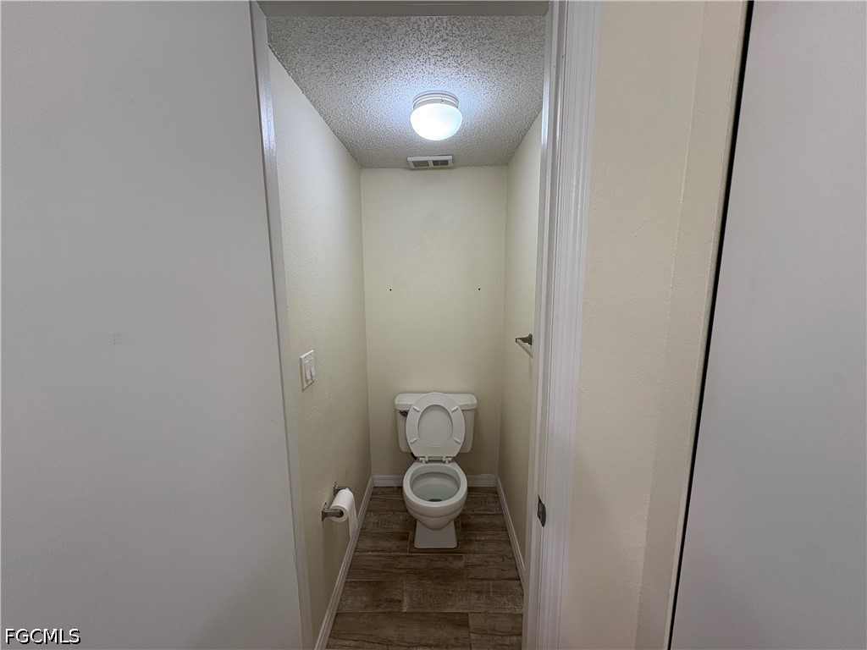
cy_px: 325
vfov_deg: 85.7
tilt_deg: -8.9
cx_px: 434
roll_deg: +0.9
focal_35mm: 14
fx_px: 351
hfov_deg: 102.1
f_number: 2.2
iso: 200
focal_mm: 2.22
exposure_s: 1/120
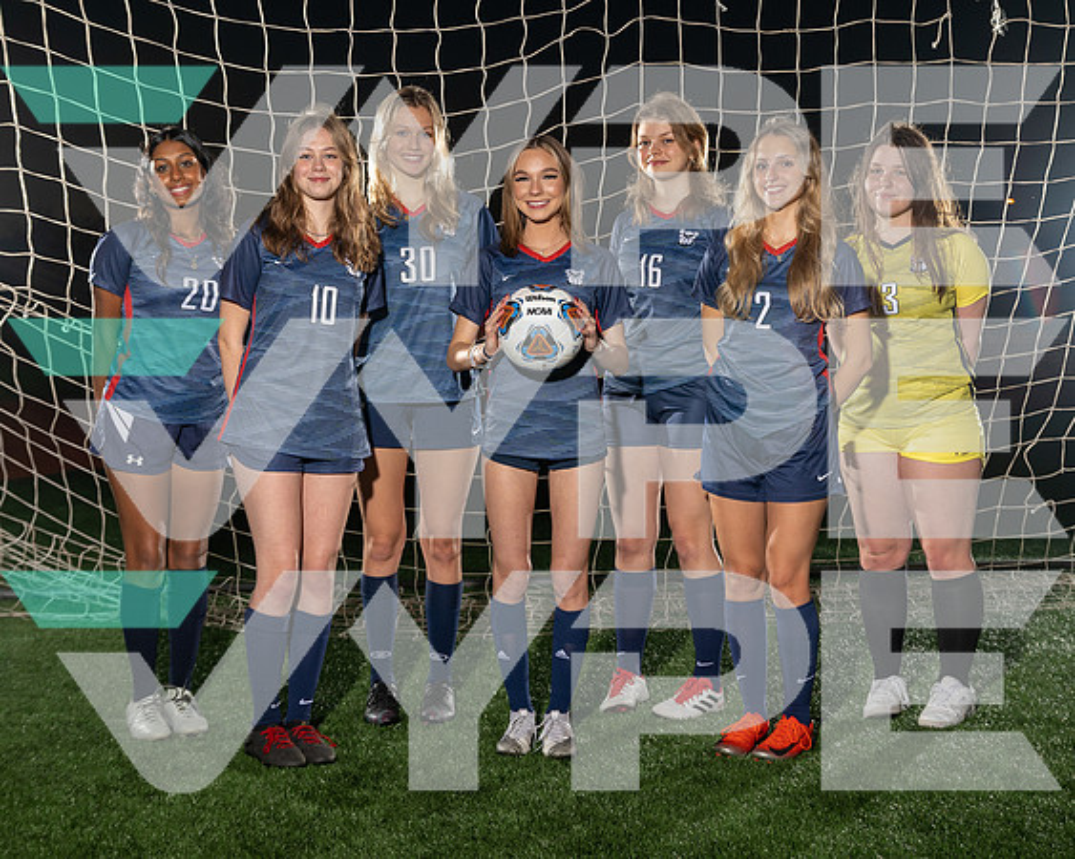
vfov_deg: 28.6
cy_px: 430
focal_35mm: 53
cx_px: 521
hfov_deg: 35.4
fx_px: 1683
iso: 200
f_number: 4.5
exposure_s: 1/250
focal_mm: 47
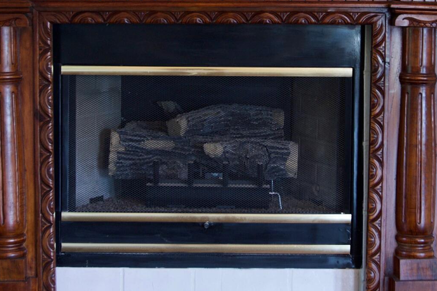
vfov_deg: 13.2
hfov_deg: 19.8
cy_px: 32
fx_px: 1251
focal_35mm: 103
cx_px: 254
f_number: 4
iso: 800
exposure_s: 1/50
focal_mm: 35
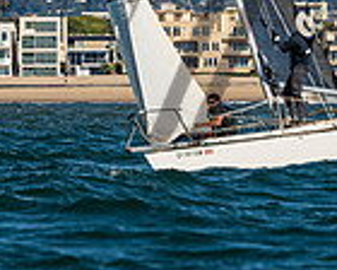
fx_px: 14522
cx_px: 34
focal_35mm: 1456
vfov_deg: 1.1
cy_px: -179
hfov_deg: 1.3
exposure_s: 1/2000
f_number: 8
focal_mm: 280
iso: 400
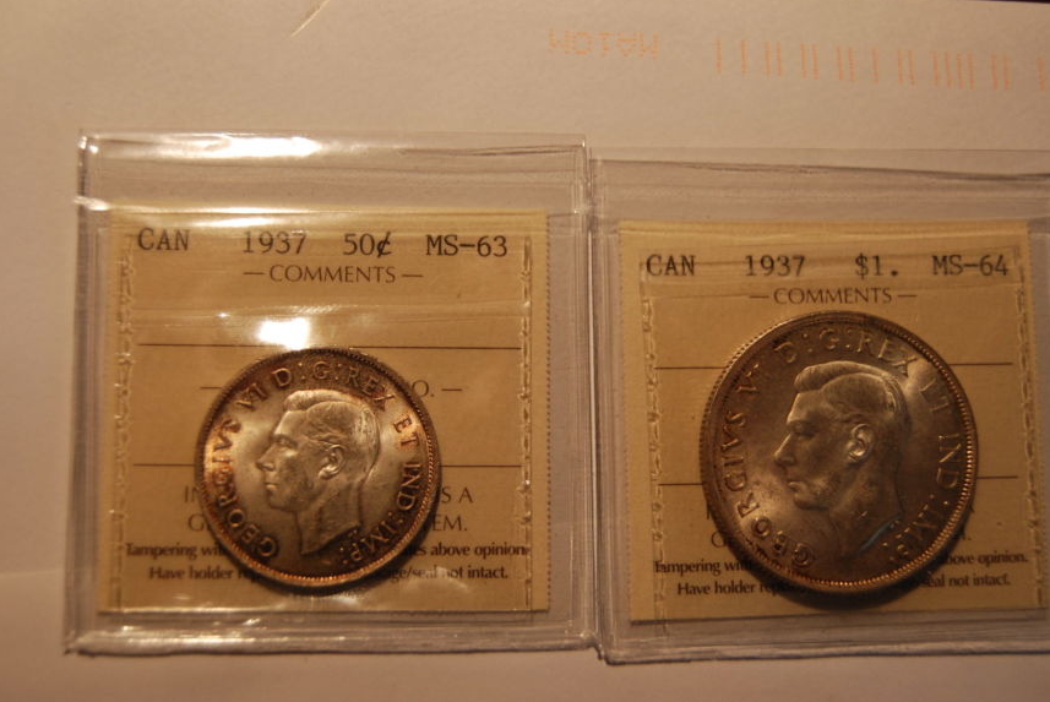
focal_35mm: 49
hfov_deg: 40.3
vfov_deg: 27.6
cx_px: 511
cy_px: 333
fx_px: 1430
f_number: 4.2
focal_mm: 28
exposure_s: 1/125
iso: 360
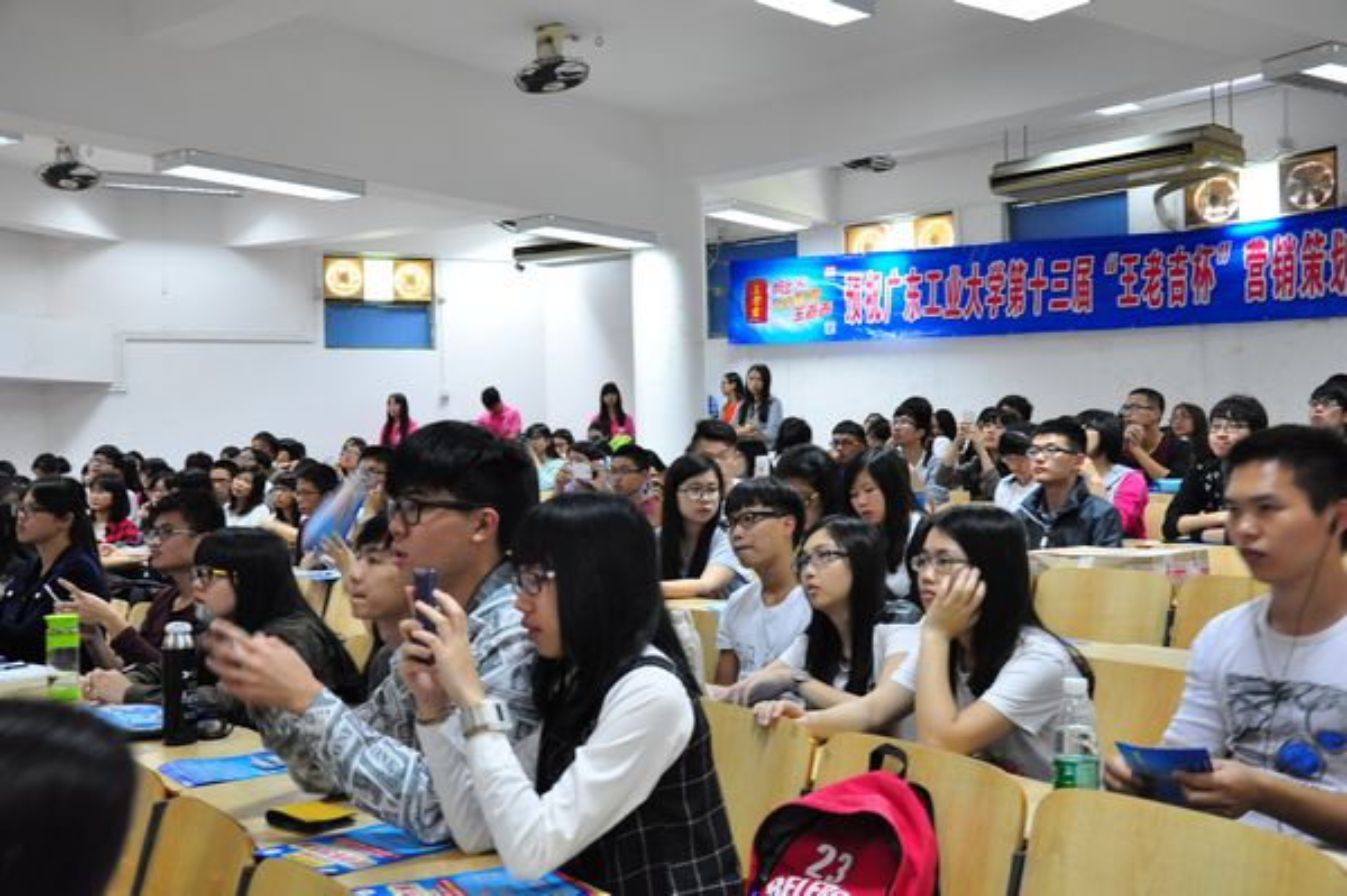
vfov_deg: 34.2
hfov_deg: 49.6
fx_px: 1458
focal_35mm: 39
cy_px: 448
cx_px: 674
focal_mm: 26
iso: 800
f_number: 5.6
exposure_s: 1/15
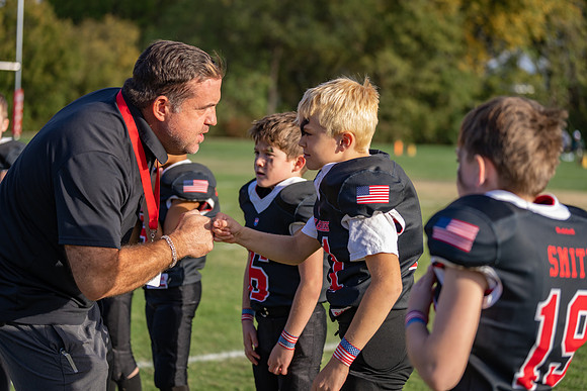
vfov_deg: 19.5
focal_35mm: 70
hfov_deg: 28.8
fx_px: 1142
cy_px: 196
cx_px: 294
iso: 100
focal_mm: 70
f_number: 2.8
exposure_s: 1/800
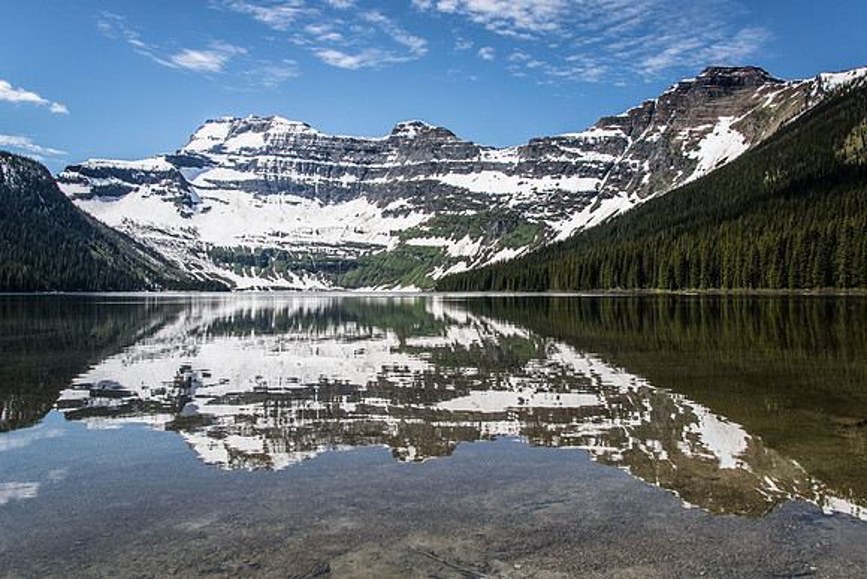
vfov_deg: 45.4
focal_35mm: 29
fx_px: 692
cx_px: 434
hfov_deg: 64.1
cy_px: 290
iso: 500
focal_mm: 28
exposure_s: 1/2500
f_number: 6.3
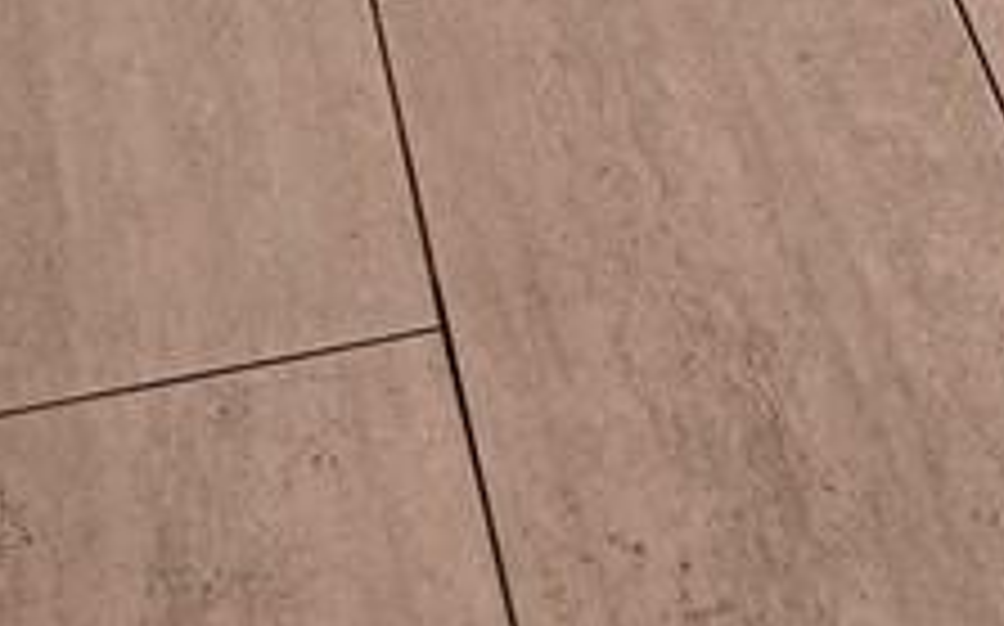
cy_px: -1923
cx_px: 1432
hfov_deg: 11.6
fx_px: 4785
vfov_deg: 6.1
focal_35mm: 175
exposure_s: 1/120
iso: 200
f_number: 1.7
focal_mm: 6.3
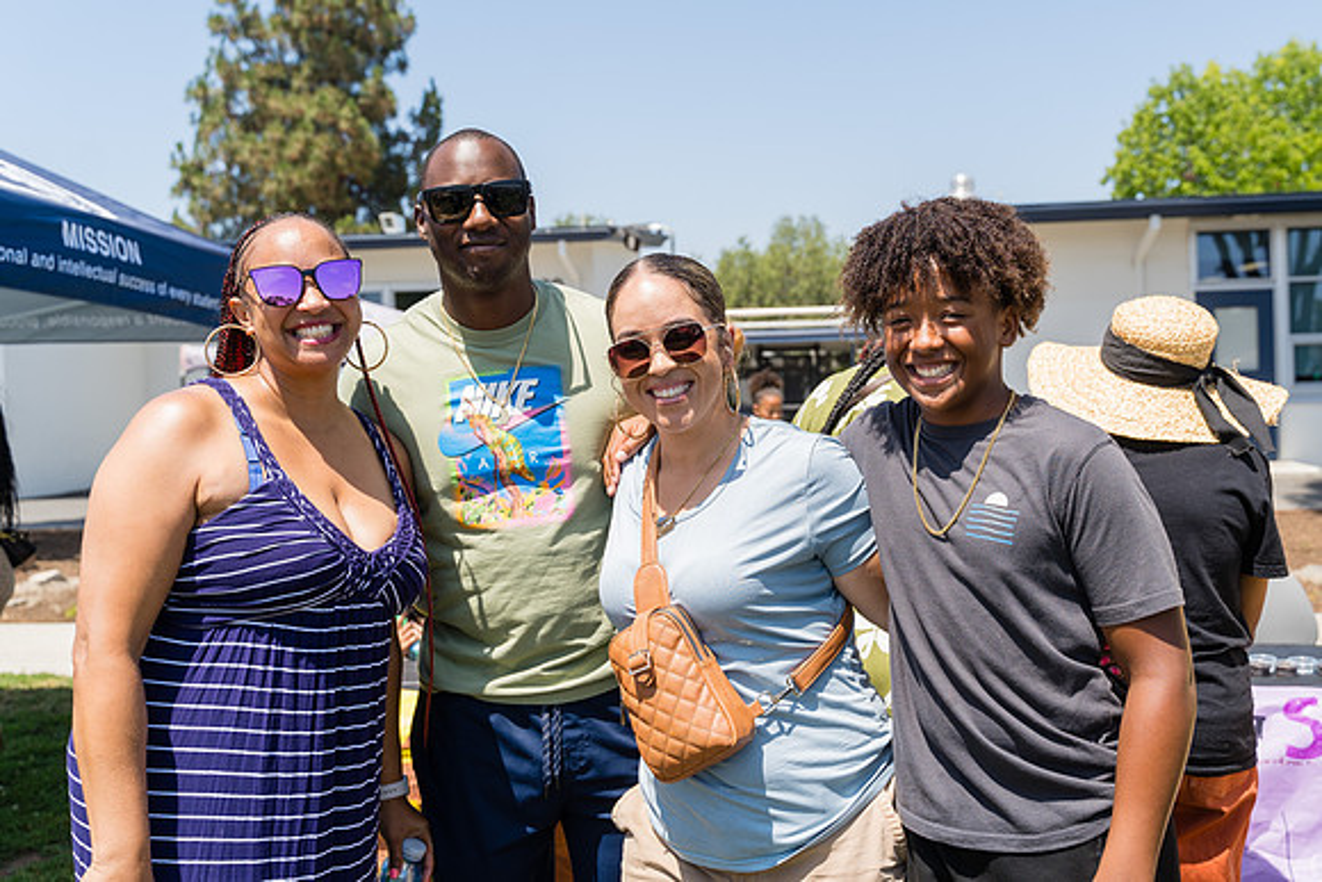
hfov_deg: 54.8
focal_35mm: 35
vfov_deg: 38.2
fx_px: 1272
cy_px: 405
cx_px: 715
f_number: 4
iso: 100
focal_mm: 32
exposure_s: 1/640
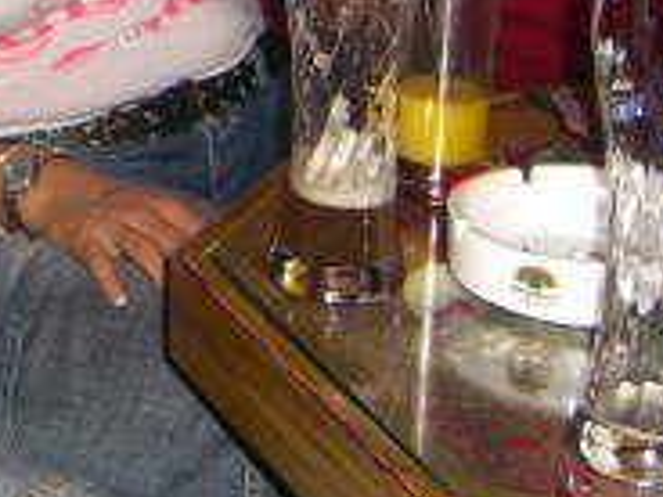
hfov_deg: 15.0
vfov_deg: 11.5
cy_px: -234
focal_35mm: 124
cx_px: -274
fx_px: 2375
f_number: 2.8
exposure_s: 1/60
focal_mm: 7.9
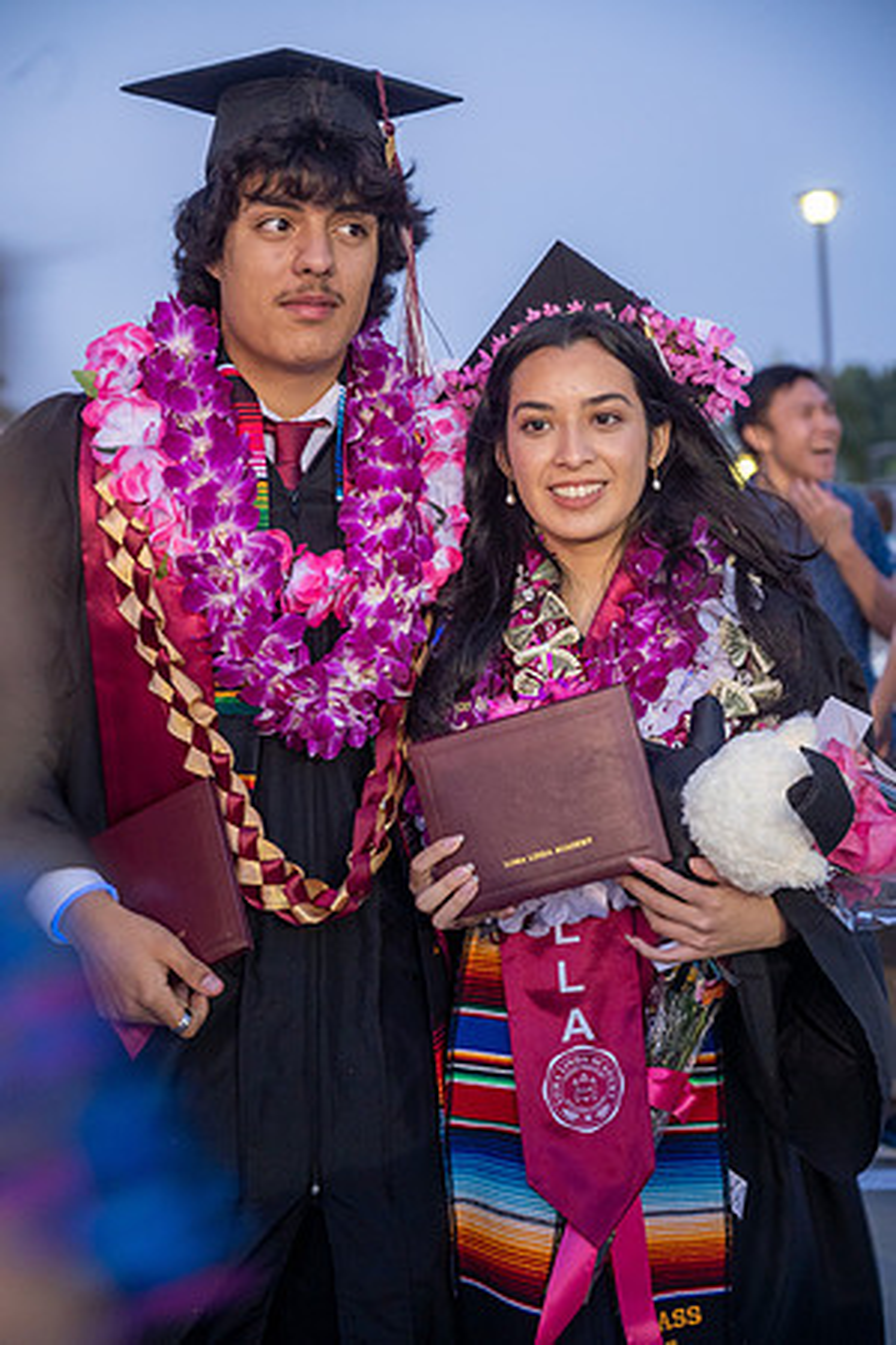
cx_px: 448
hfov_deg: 19.5
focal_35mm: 70
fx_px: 2613
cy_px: 672
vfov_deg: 28.8
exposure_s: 1/30
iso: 1000
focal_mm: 70
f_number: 4
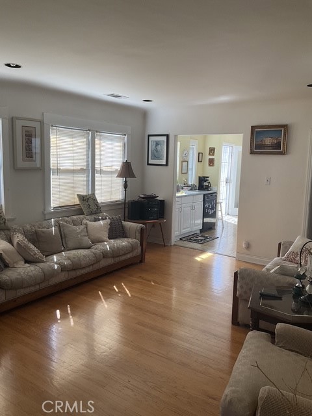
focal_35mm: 29
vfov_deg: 61.7
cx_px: 156
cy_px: 208
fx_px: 349
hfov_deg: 48.2
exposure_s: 1/122
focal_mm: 3
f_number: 1.8
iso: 50
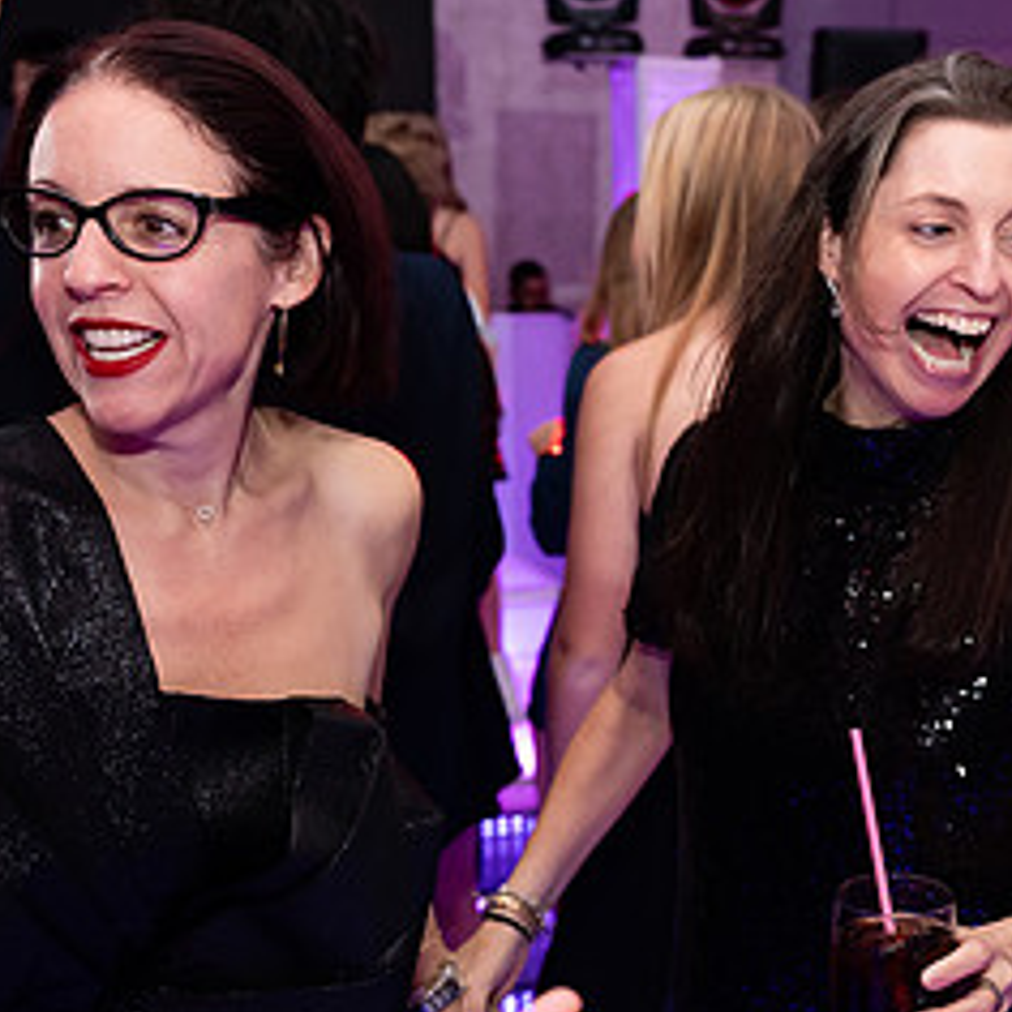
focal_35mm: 57
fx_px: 1885
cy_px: 581
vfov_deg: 30.0
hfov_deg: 29.8
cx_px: 682
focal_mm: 25.5
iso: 1000
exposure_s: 1/160
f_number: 3.2
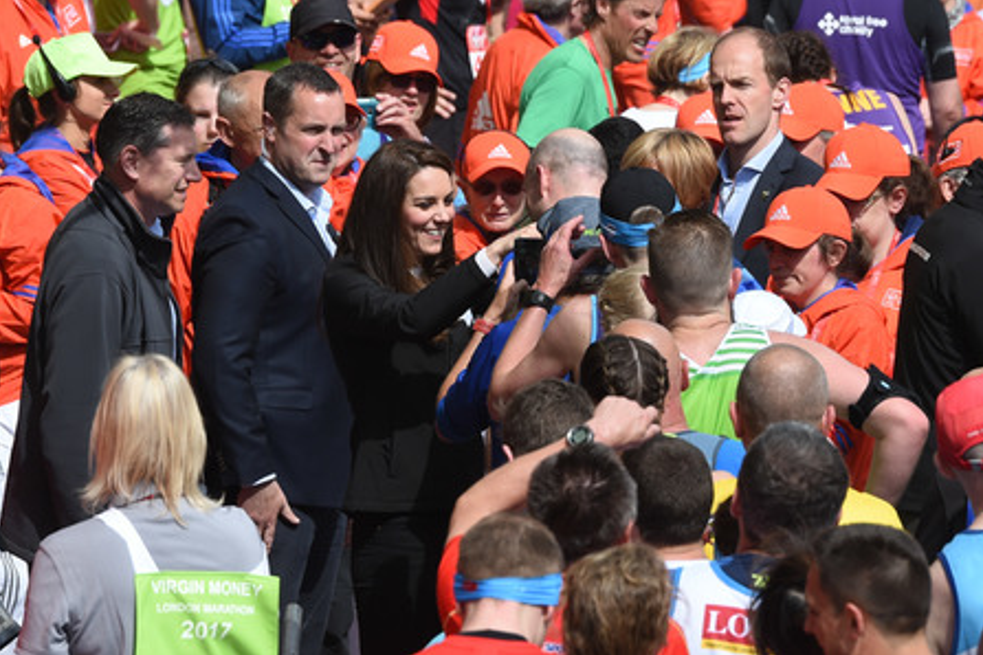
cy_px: 328
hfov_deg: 5.1
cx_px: 490
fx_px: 11003
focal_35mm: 403
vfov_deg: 3.4
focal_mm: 400
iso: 400
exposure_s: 1/400
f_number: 11
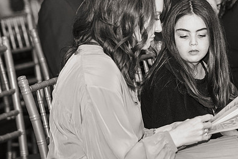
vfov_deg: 7.9
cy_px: 52
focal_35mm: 174
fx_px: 1151
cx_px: 159
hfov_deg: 11.8
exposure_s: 1/125
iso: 800
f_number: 3.5
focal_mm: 120
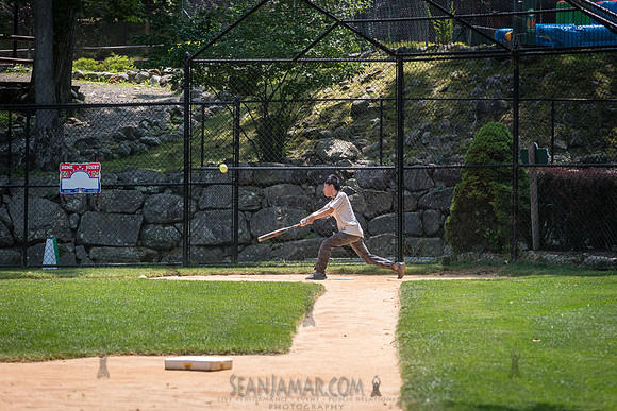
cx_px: 308
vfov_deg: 7.4
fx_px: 3171
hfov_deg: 11.1
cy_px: 206
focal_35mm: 185
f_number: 4.5
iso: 200
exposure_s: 1/500
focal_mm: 185
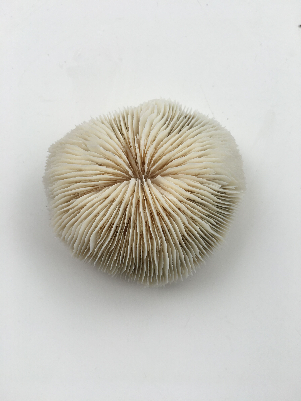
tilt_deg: -83.2
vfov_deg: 61.7
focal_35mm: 29
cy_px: 200
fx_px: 336
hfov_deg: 48.2
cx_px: 150
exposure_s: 1/884
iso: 25
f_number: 2.2
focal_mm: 4.15
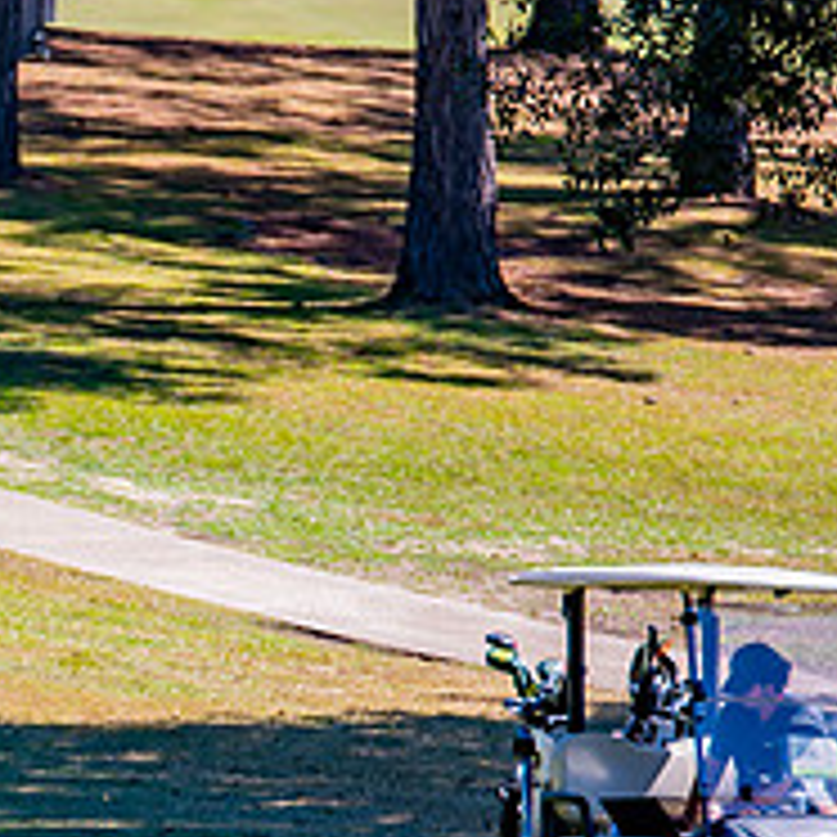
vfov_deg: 3.2
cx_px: -157
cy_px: 773
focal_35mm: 550
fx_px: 15046
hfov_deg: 3.2
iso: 100
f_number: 2.8
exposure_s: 1/1250
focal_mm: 185
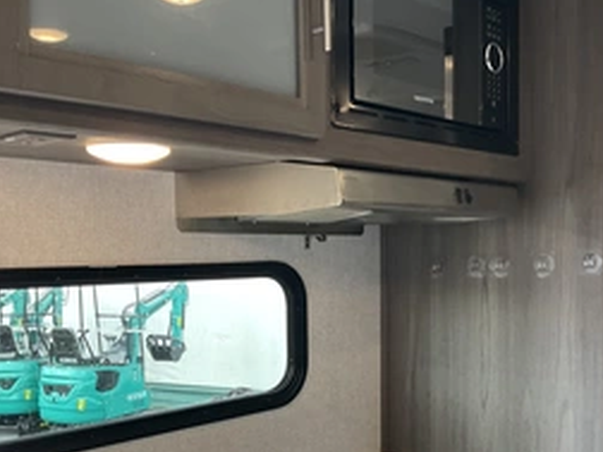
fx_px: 801
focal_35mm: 46
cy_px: 289
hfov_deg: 40.9
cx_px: 383
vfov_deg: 31.3
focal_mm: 3
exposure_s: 1/89
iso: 64
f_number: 1.8
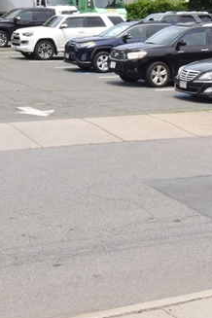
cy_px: 11
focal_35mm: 94
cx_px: 123
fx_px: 830
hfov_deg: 14.5
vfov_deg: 21.1
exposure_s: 1/200
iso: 400
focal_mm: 20
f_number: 16
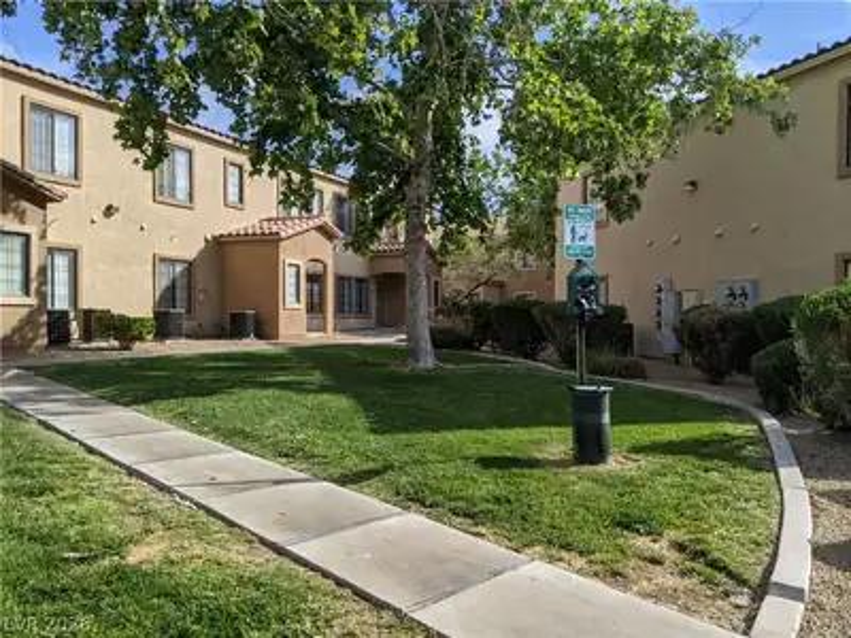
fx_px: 664
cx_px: 426
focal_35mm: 27
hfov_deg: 65.3
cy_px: 319
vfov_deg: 51.4
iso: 44
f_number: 1.8
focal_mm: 4.44
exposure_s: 1/1957
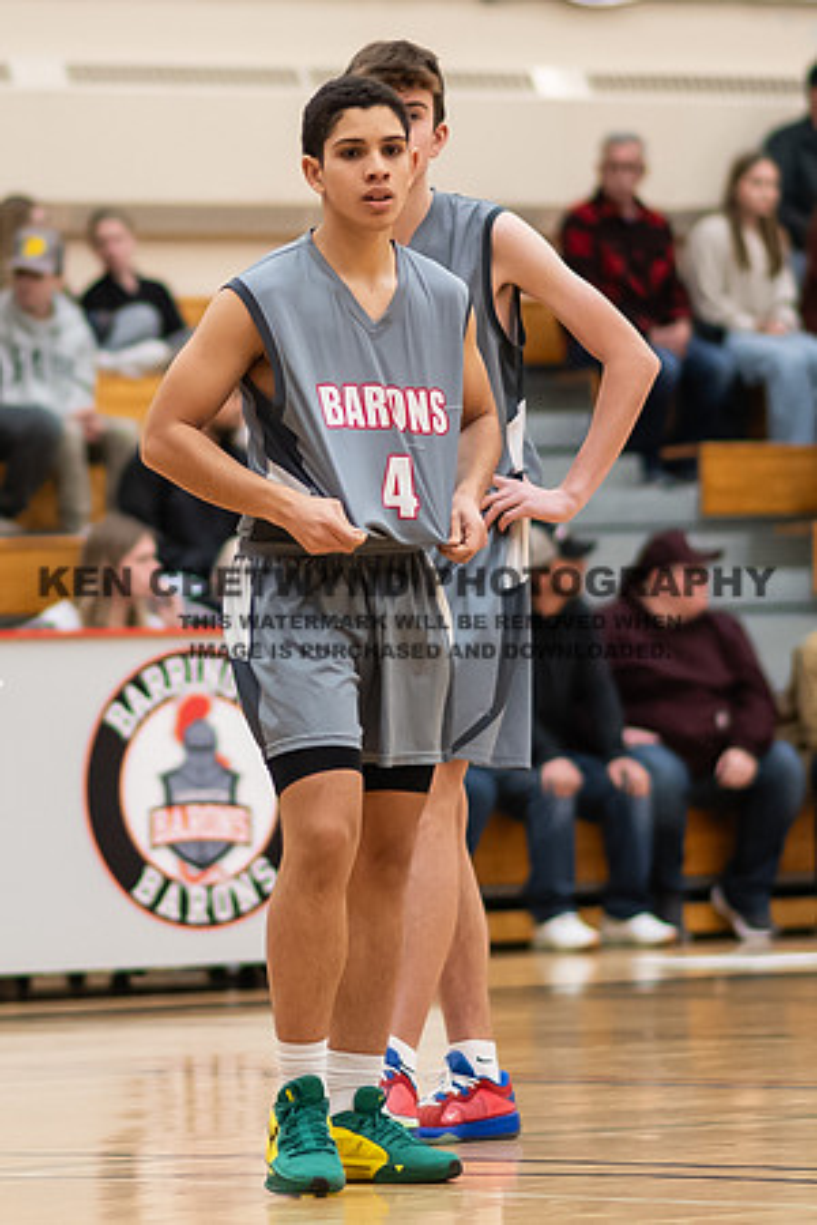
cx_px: 233
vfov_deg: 8.0
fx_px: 8745
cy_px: 517
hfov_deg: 5.3
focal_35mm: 257
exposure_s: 1/1000
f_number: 1.8
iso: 2500
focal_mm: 85
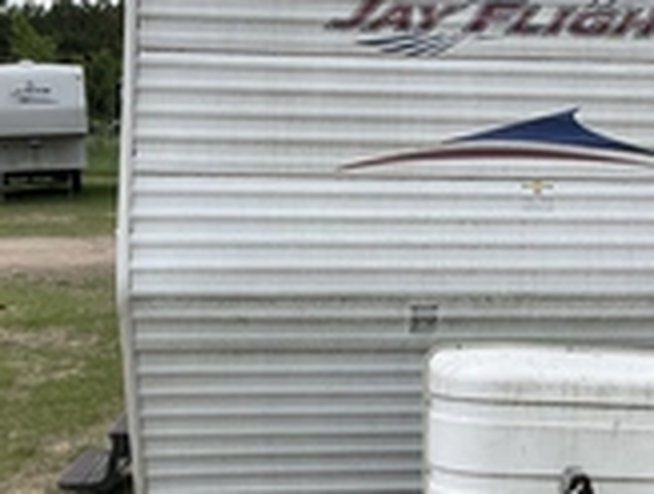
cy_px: 261
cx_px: 510
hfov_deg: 26.9
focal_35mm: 71
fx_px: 1344
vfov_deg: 20.8
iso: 25
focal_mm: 3
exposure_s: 1/2058
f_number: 1.8
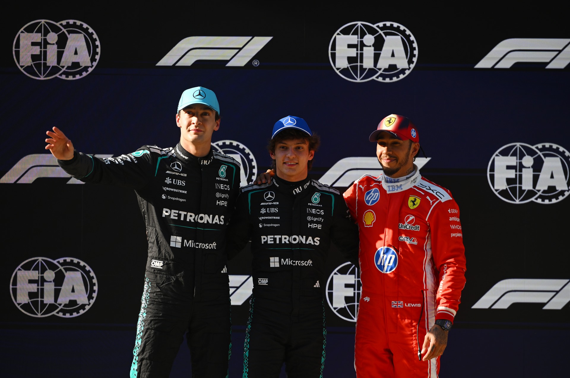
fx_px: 3161
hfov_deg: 10.3
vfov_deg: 6.8
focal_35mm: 200
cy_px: 189
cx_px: 285
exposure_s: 1/1000
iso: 200
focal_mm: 200
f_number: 4
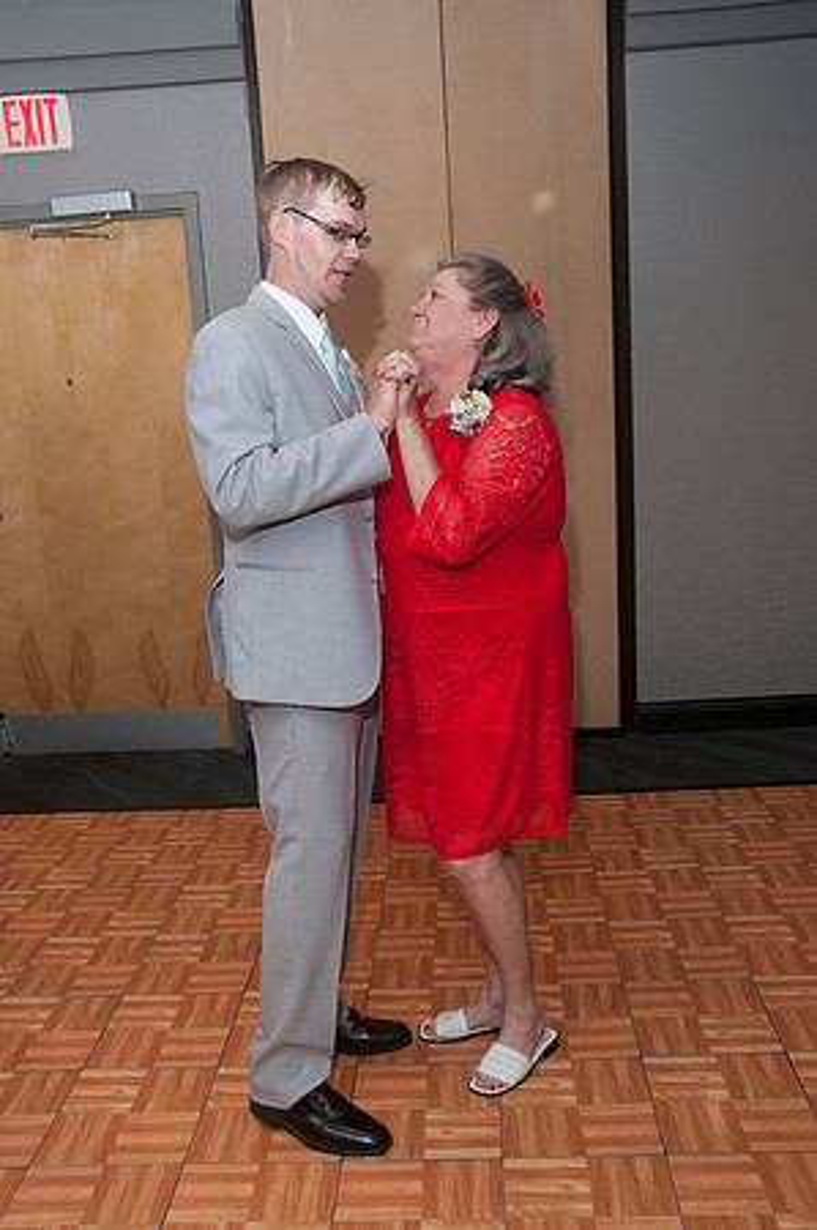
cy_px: 615
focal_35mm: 33
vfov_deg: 57.3
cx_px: 408
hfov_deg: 39.9
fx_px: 1126
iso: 800
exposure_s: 1/60
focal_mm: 22
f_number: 5.6
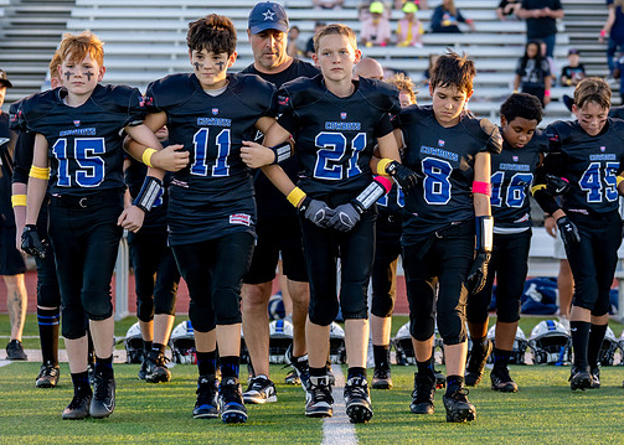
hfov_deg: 14.6
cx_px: 303
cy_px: 196
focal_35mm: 137
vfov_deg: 10.5
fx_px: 2427
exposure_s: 1/640
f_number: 2.8
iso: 320
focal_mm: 70
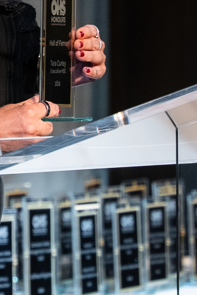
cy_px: 1
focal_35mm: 403
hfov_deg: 3.4
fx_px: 3305
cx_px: -66
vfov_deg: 5.1
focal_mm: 70
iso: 1250
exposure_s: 1/200
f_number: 2.8
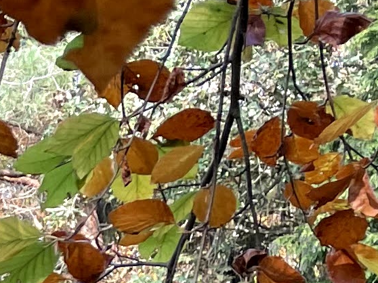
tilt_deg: +7.2
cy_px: 728
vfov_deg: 7.3
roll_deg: +2.0
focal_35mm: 188
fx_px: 2052
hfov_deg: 9.2
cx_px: -594
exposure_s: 1/121
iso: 40
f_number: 1.6
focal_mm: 4.2
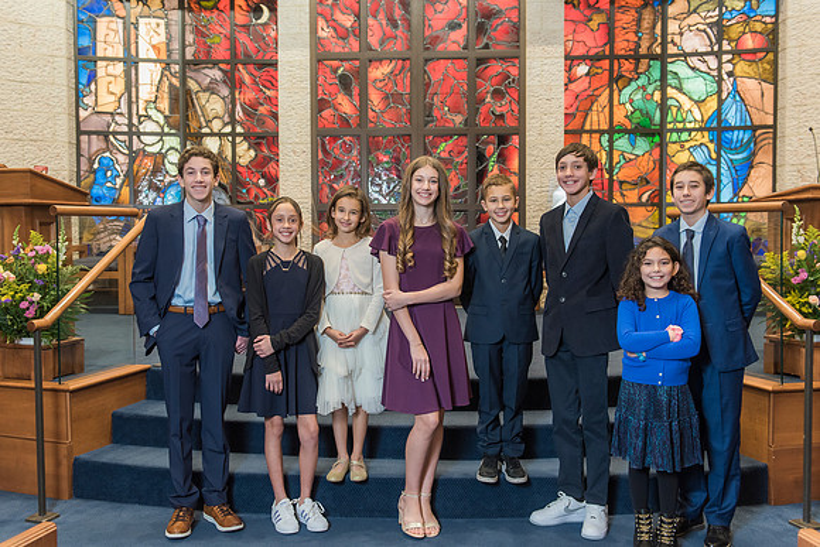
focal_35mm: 36
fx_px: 815
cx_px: 393
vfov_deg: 37.1
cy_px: 265
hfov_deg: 53.4
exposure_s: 1/100
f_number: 4
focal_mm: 34
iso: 1250
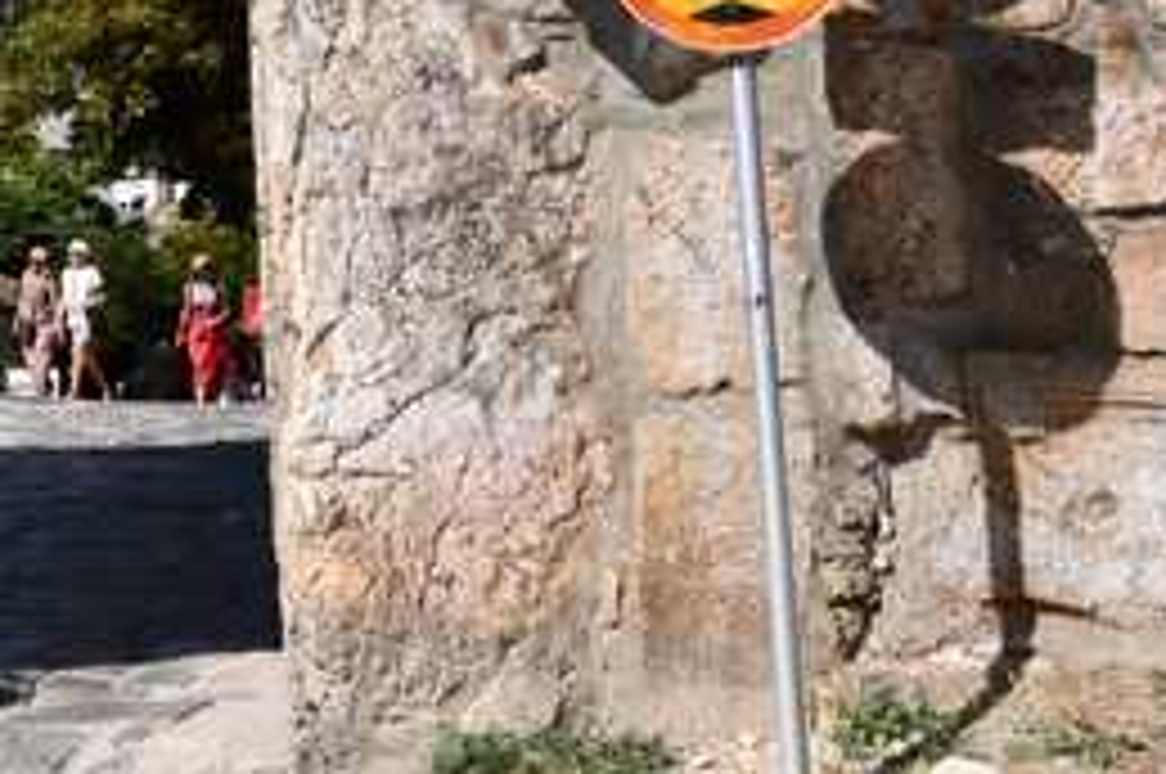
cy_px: -326
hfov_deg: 19.5
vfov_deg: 13.1
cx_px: -216
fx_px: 3202
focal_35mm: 99
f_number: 3.5
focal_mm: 32
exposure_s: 1/6400
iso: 200
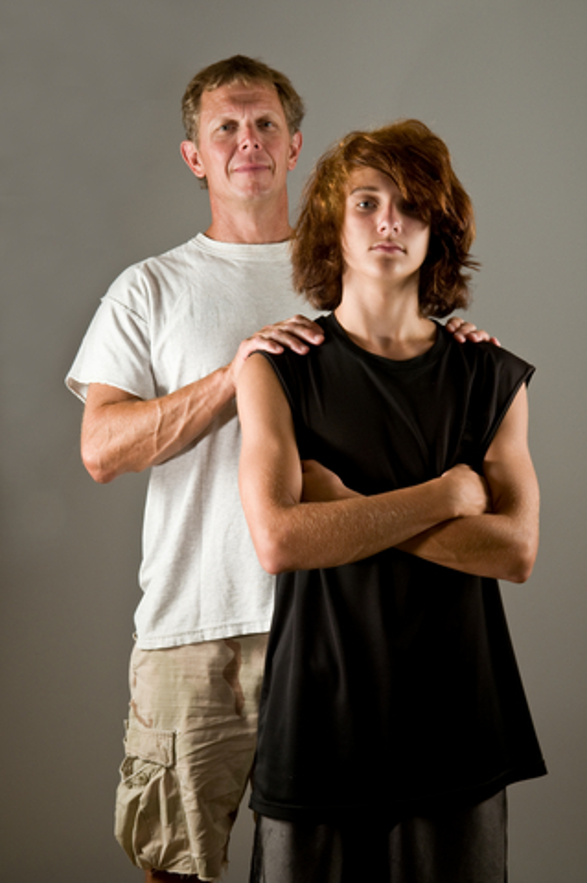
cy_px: 442
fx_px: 1618
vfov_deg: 30.5
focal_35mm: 66
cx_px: 294
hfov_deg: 20.6
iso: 200
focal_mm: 44
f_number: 14
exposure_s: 1/100
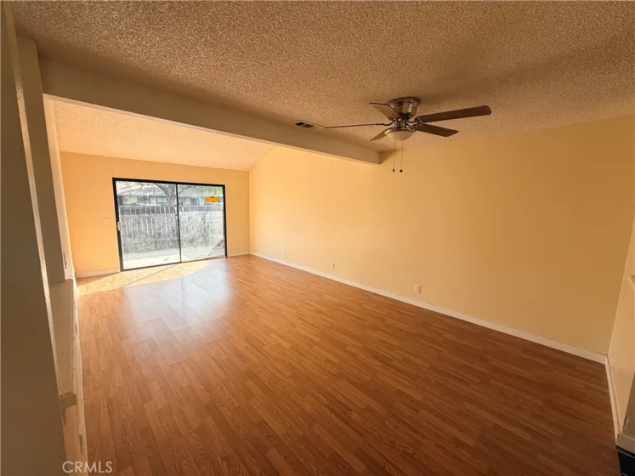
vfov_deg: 85.7
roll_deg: -0.5
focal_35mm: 14
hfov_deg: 102.1
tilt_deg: -7.3
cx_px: 318
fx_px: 257
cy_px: 238
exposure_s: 1/183
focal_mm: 2.22
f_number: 2.2
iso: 64
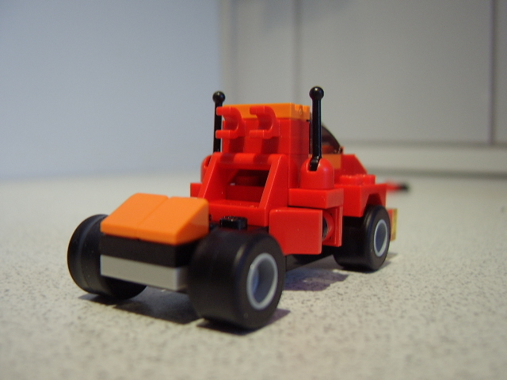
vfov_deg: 45.4
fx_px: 454
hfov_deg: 58.4
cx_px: 254
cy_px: 190
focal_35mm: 31
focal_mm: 8.13
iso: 100
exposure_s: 1/16
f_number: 2.7
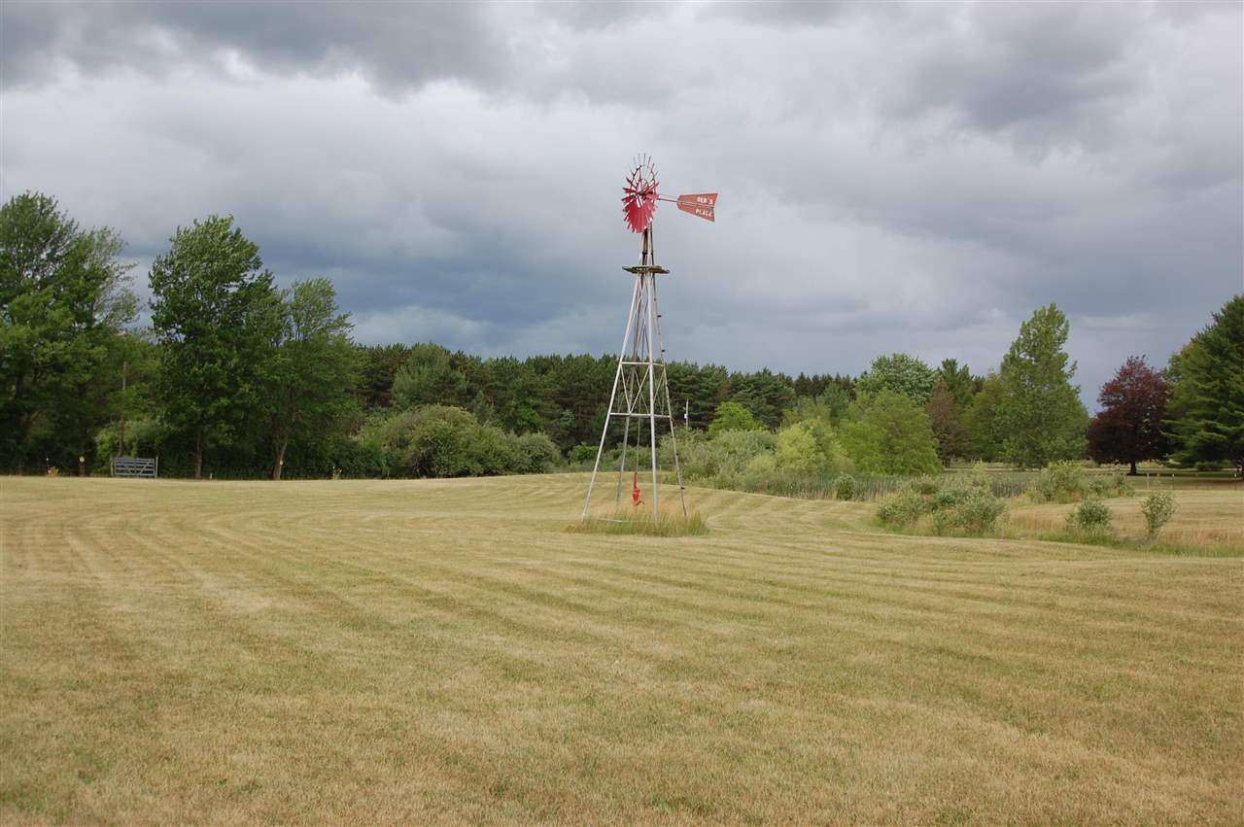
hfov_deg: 53.2
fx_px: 1243
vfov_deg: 36.8
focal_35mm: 36
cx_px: 622
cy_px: 414
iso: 200
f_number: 7.1
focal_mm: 24
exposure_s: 1/160
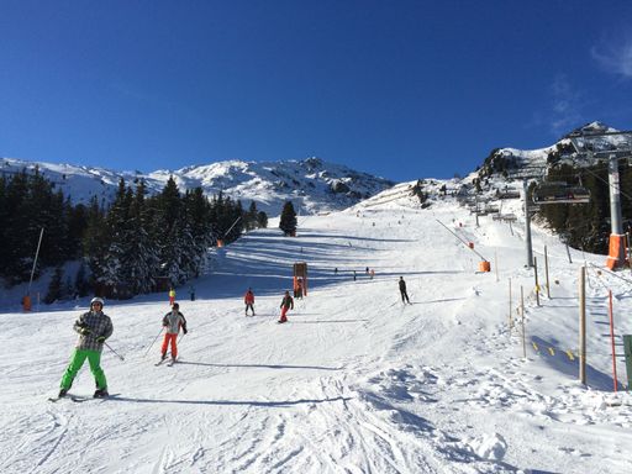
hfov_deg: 61.7
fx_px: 529
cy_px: 237
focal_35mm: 29
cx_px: 316
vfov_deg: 48.2
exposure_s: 1/3731
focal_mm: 4.15
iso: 32
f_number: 2.2
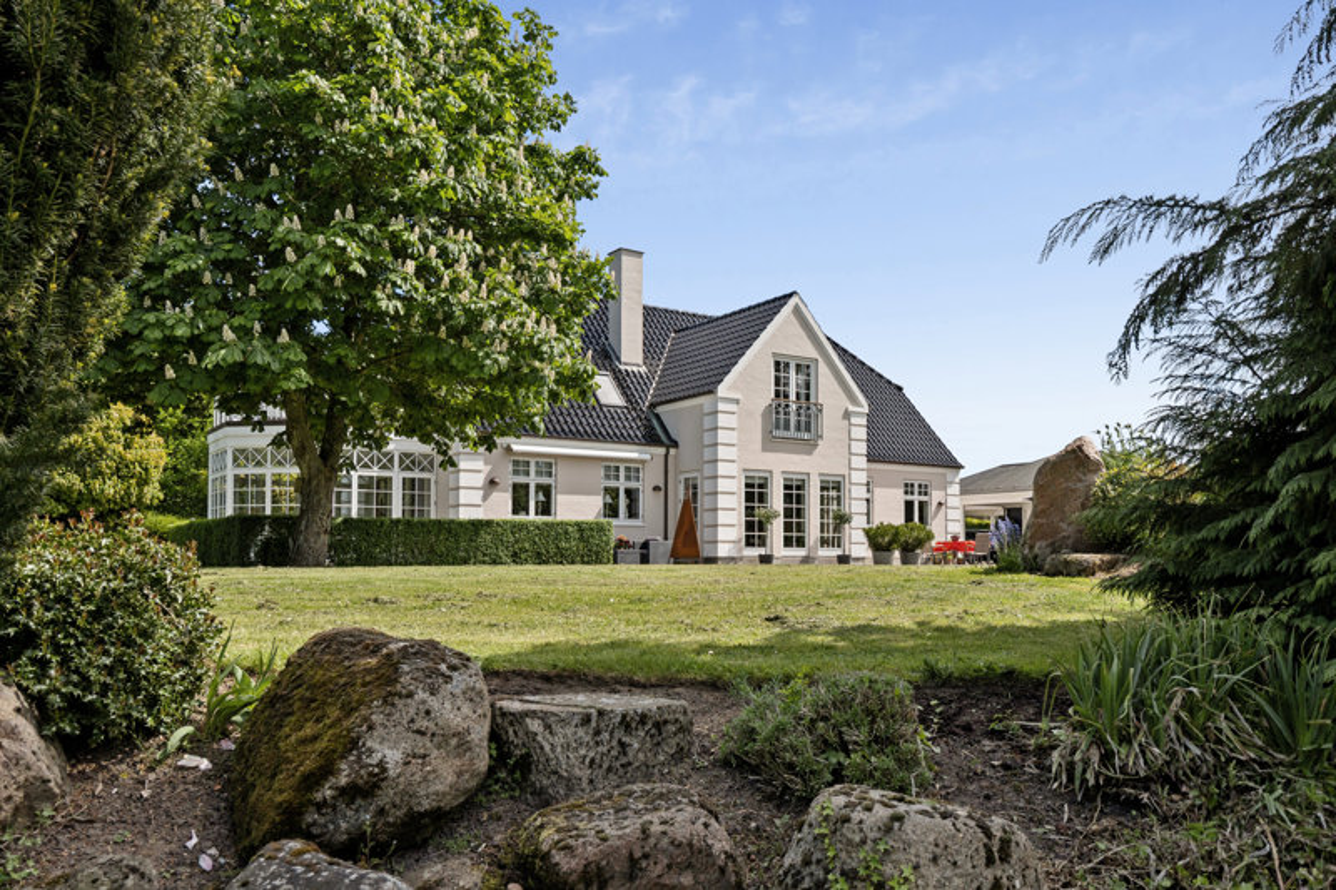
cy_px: 445
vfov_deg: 45.7
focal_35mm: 28
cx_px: 668
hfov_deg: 64.6
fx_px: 1057
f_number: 4
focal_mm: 19
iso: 250
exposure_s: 1/2000
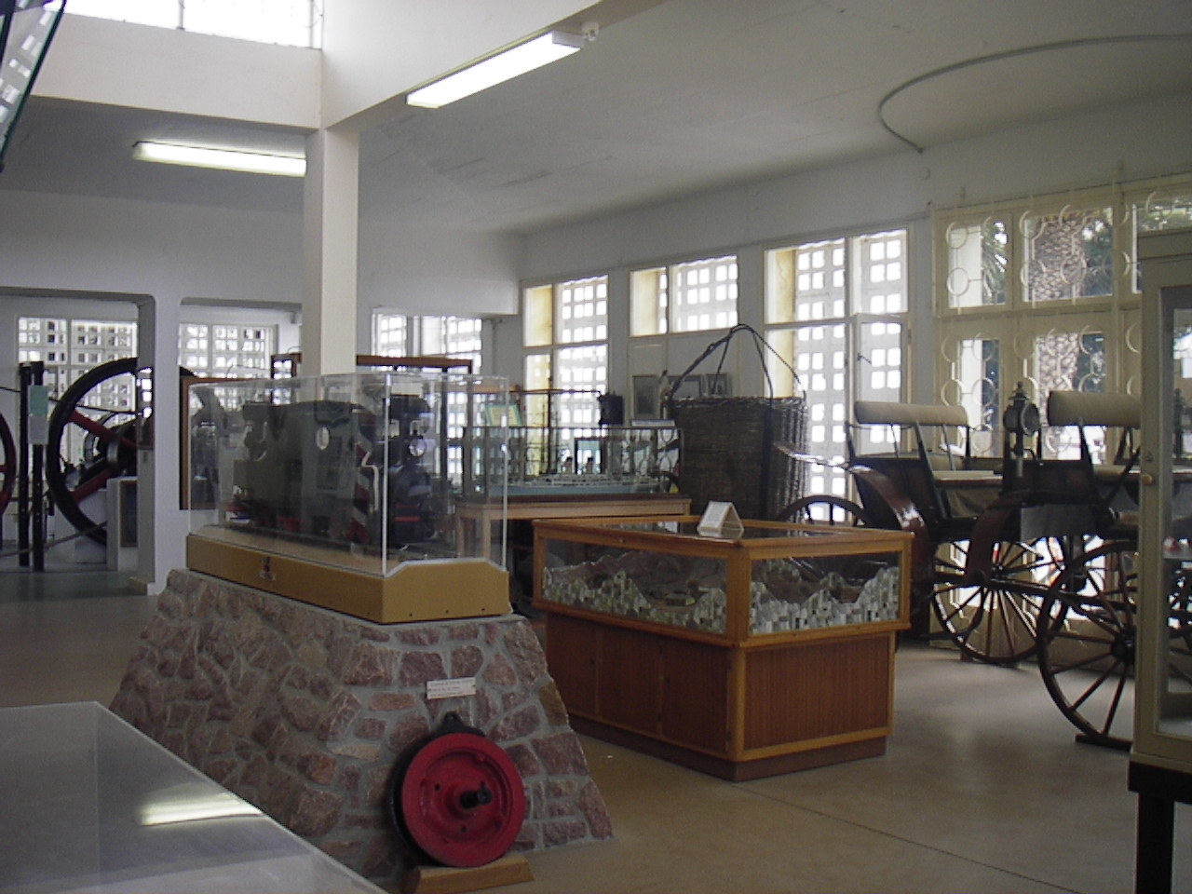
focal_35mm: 38
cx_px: 596
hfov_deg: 49.0
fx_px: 1309
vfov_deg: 37.7
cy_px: 447
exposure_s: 1/30
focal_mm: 6.3
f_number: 3.3
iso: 64
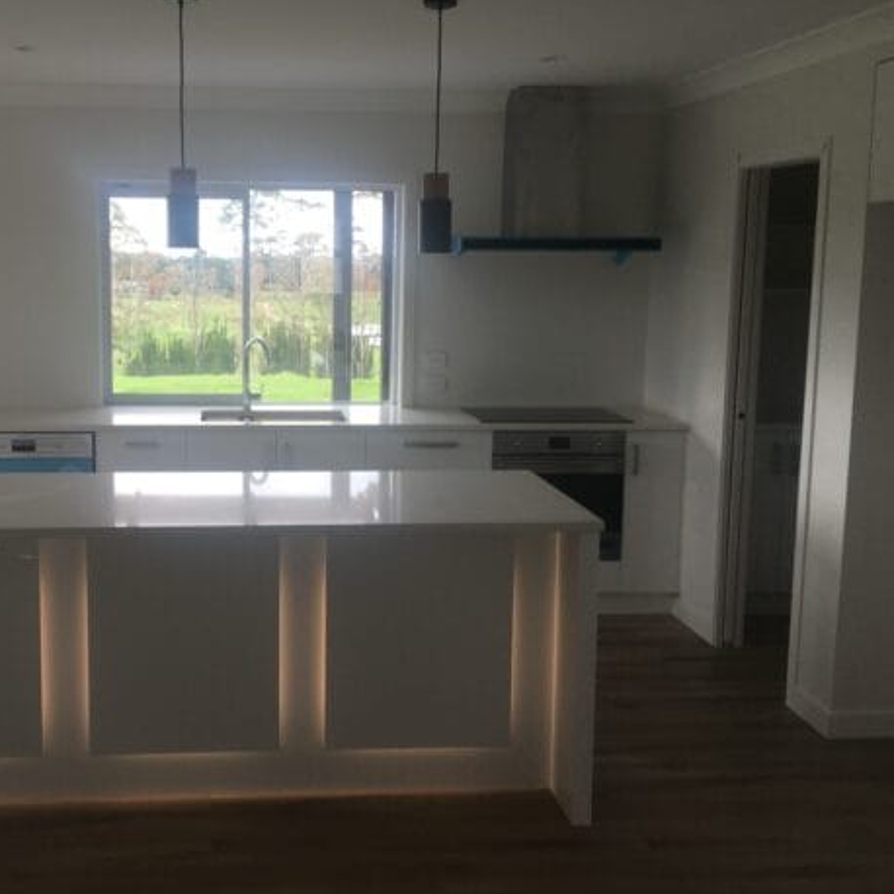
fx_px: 1256
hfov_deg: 38.8
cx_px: 305
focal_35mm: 43
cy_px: 429
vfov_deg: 39.2
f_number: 2.2
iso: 32
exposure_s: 1/100
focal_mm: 4.15
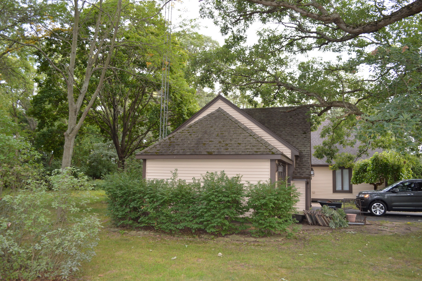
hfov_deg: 67.4
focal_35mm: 27
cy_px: 140
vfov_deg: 47.9
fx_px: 316
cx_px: 211
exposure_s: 1/100
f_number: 4
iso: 400
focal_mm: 18
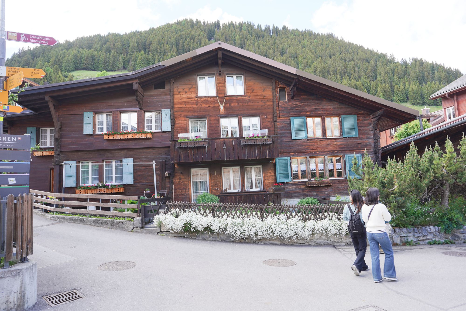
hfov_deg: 73.7
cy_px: 156
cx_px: 233
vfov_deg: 53.1
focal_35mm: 24
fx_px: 311
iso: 100
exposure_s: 1/100
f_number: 5.6
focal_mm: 24
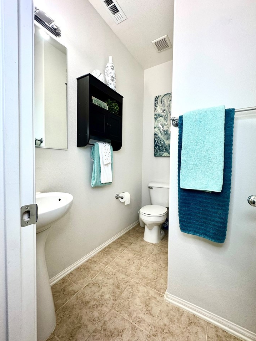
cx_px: 133
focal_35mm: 15
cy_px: 168
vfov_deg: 98.2
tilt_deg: -2.0
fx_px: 148
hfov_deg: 81.7
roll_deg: -0.2
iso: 160
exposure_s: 1/120
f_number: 2.2
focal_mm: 2.22
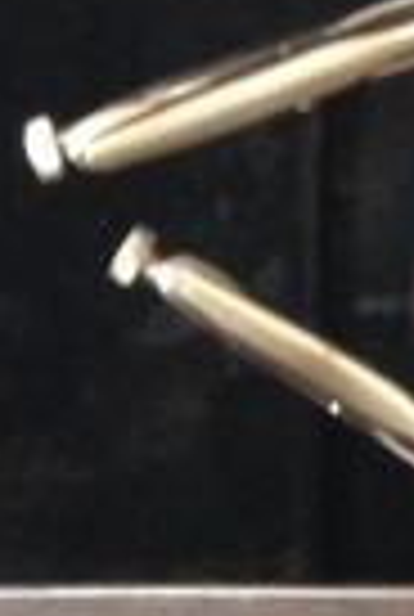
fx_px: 2746
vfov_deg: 12.8
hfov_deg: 8.6
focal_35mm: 160
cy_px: 436
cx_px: 94
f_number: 2.4
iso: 320
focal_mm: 4.1
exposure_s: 1/20
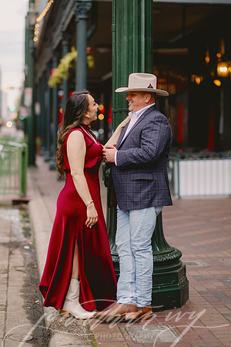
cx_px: 116
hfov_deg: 16.1
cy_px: 174
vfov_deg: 23.9
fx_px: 818
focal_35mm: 85
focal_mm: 85
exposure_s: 1/500
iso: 250
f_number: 2
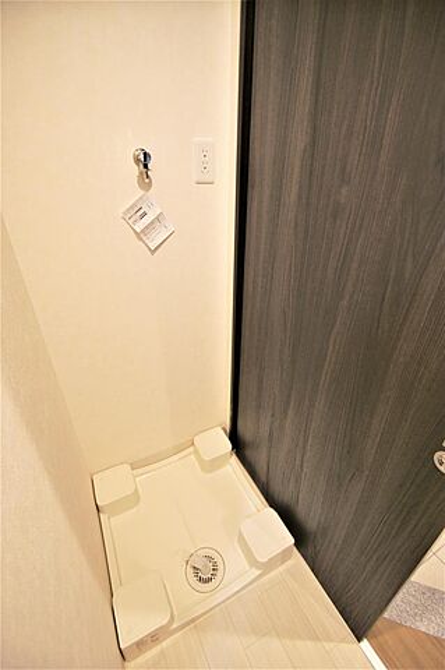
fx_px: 279
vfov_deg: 100.4
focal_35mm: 15
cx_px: 222
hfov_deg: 77.2
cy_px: 335
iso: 160
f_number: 3.5
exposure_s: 1/30
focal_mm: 10
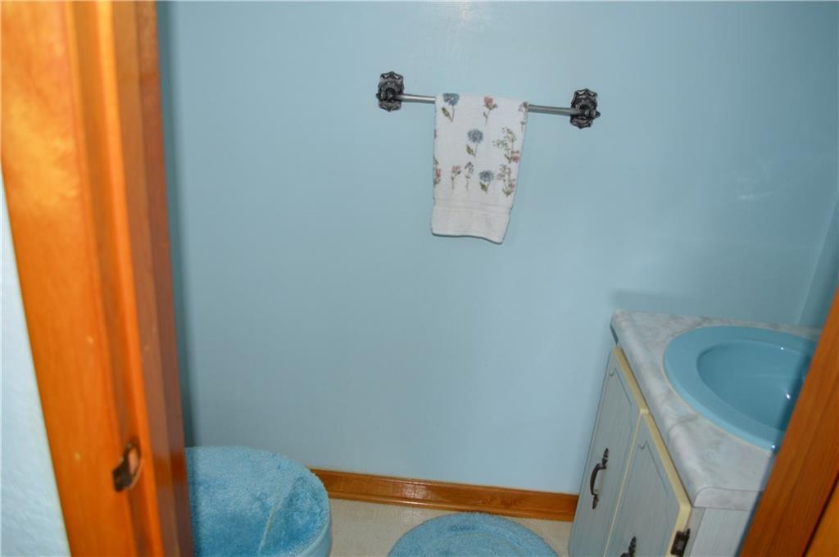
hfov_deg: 67.4
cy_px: 278
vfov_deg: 47.8
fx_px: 628
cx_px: 420
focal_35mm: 27
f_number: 4
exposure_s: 1/60
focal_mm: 18
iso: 400
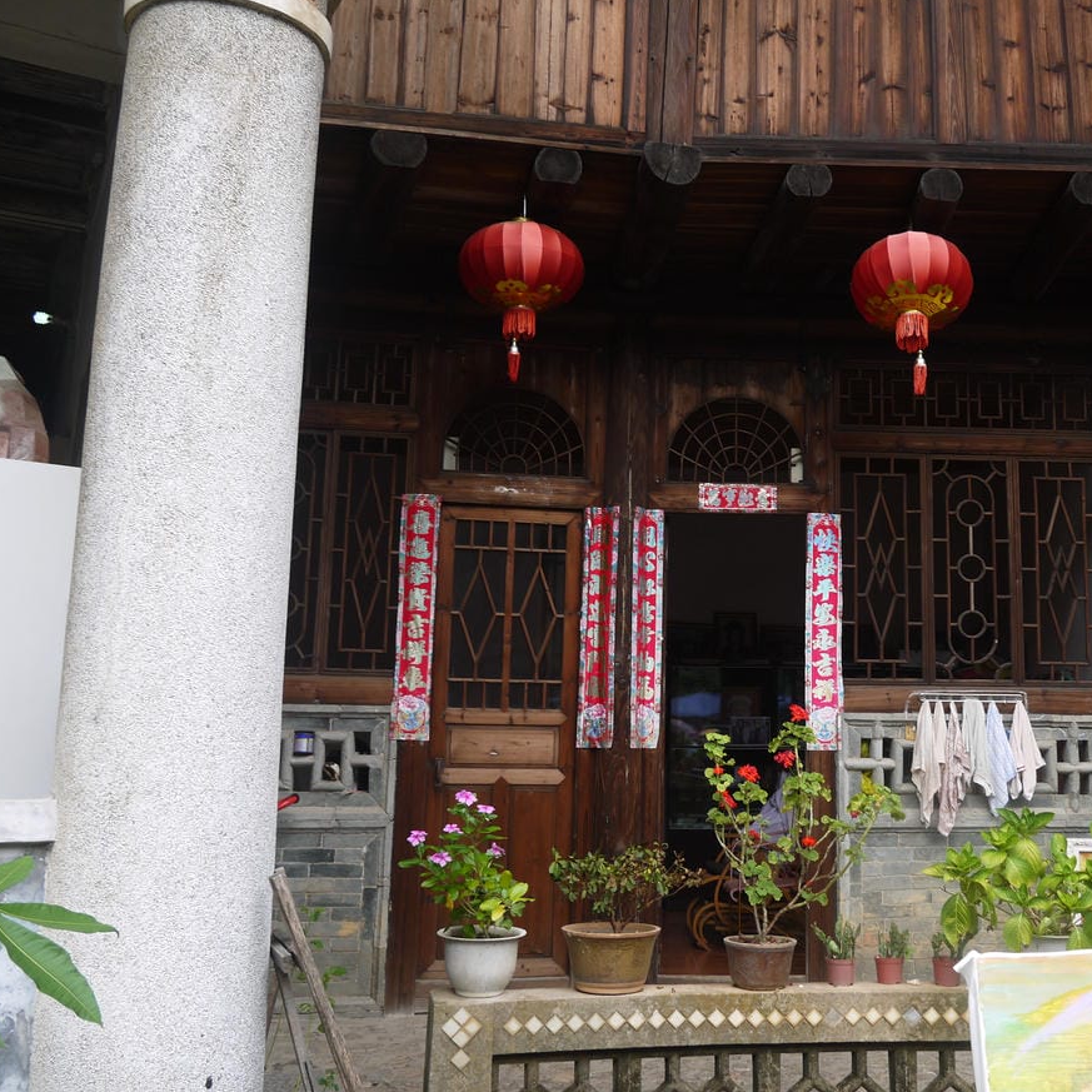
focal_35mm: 34
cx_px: 715
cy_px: 535
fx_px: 1213
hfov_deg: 47.8
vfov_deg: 48.4
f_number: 5
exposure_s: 1/200
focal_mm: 14
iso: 160
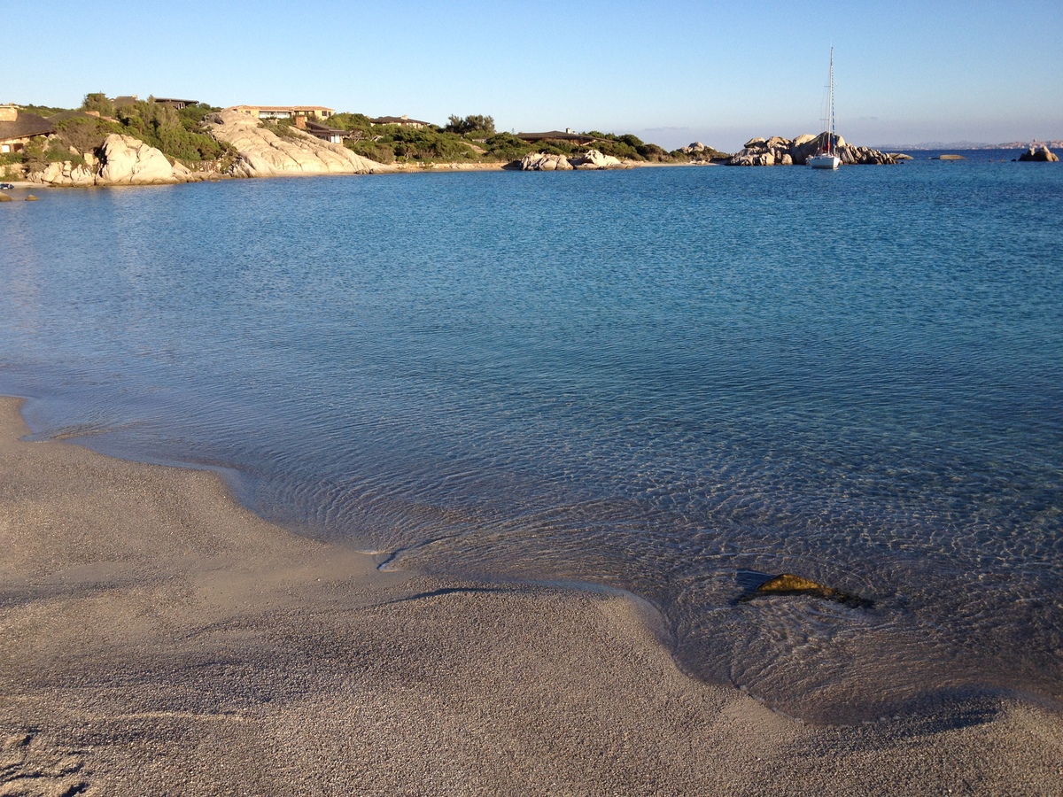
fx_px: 1075
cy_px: 398
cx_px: 532
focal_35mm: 35
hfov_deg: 52.6
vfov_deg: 40.7
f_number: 2.4
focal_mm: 4.28
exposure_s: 1/1314
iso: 64
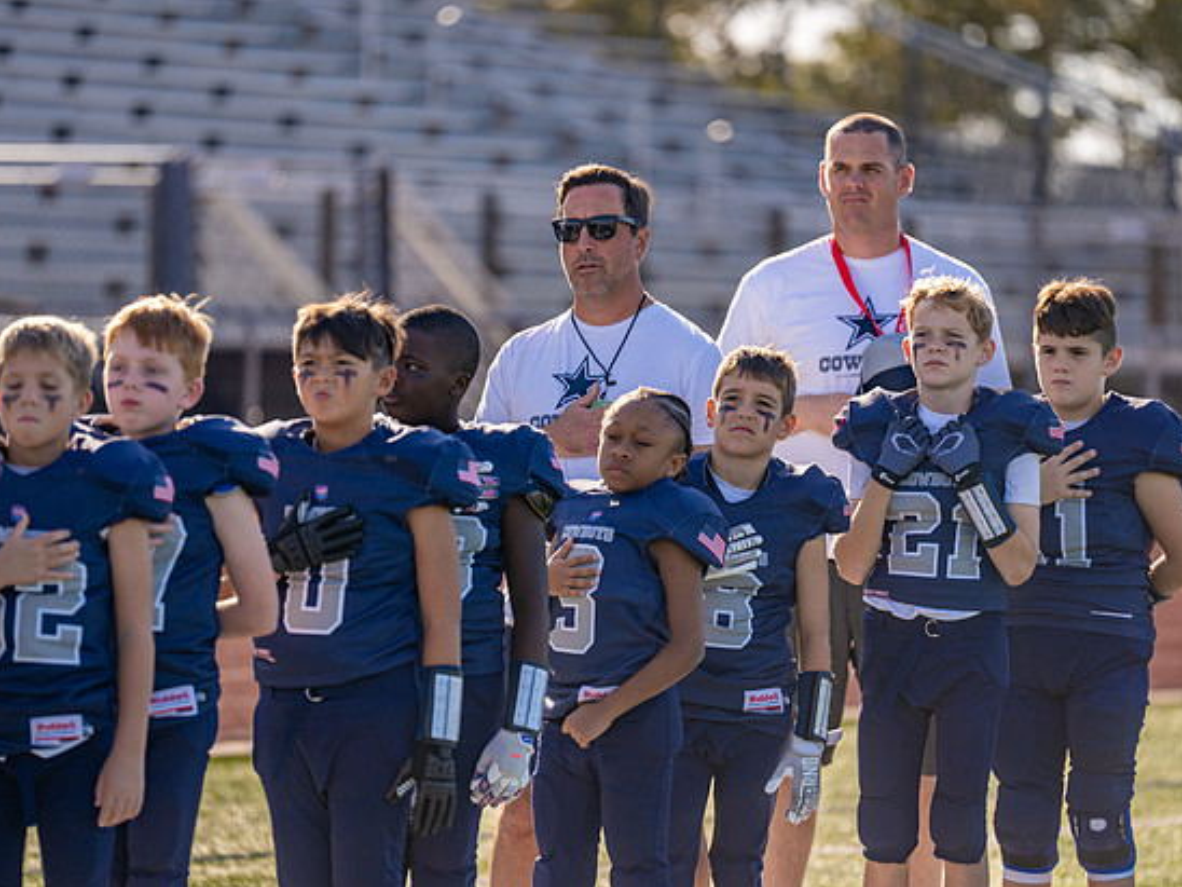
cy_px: 445
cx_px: 608
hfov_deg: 9.1
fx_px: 7444
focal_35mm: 218
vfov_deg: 6.8
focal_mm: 200
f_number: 2.8
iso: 100
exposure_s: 1/1250
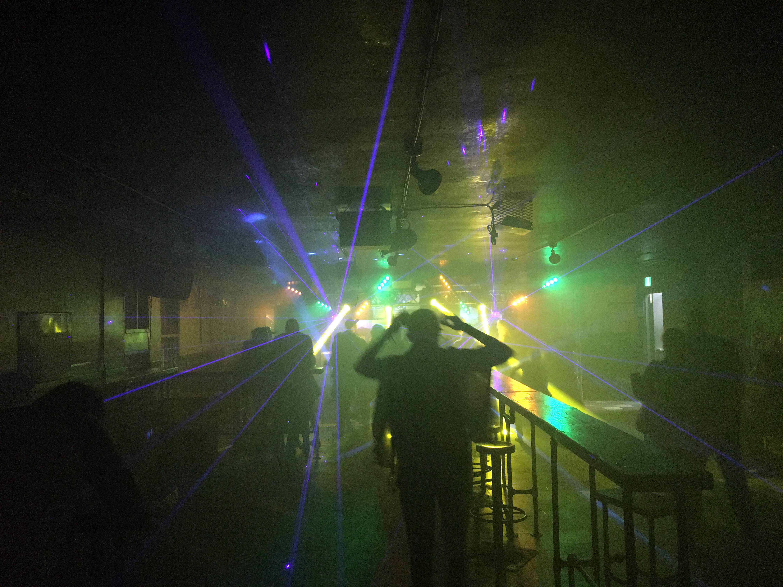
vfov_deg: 48.2
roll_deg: +0.1
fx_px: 656
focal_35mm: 29
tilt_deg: +2.1
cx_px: 392
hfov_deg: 61.7
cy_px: 294
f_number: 2.2
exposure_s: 1/15
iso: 500
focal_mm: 4.15
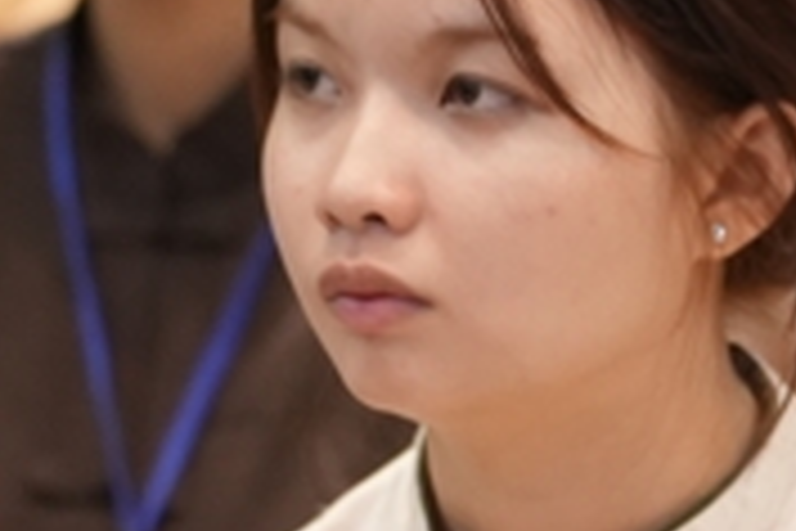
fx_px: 18307
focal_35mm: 828
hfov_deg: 2.5
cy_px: 356
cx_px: 434
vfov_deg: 1.7
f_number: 2.8
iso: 3200
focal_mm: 150
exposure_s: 1/160
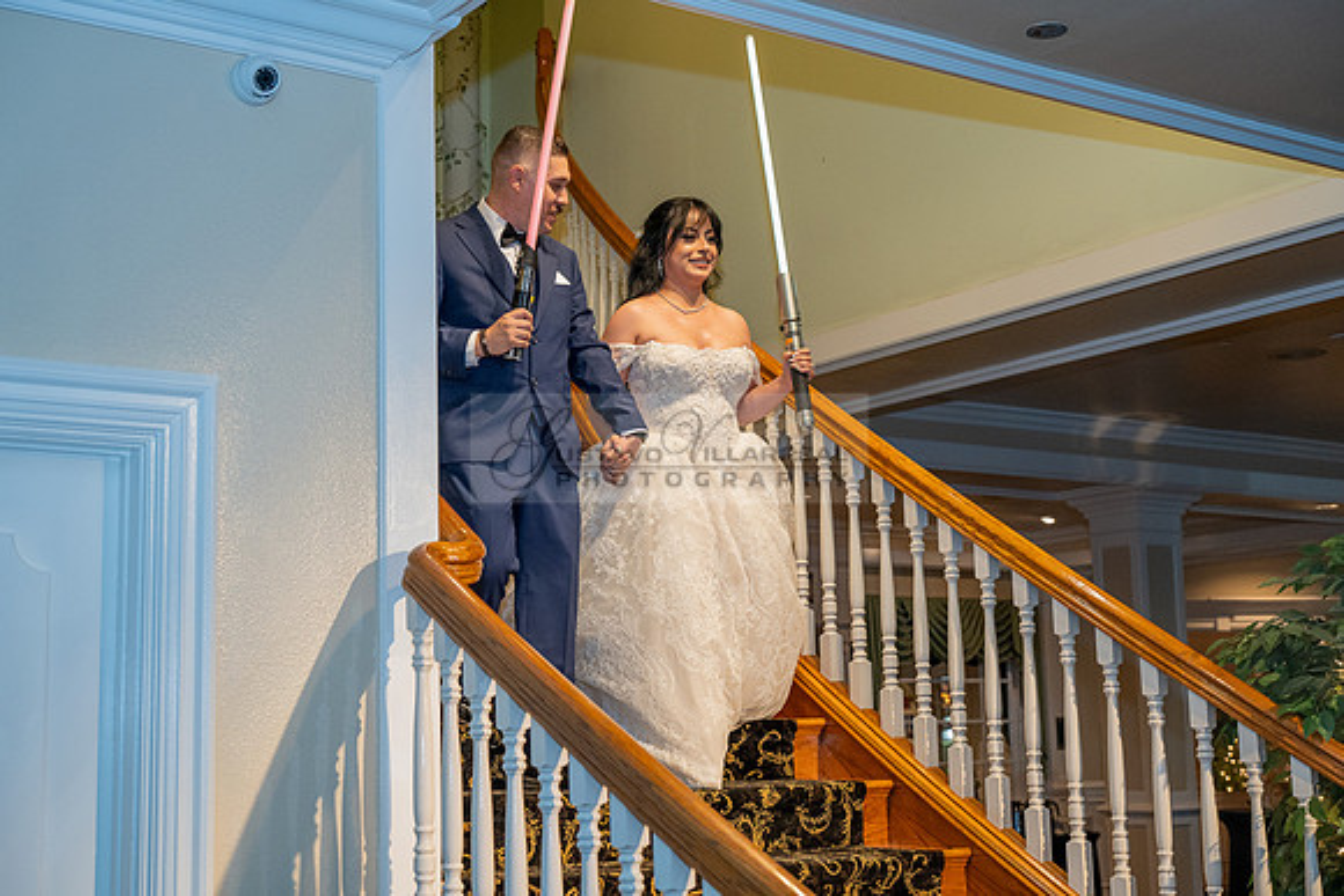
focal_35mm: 50
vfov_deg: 27.0
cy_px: 448
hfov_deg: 39.6
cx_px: 672
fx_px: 1867
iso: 2000
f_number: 4
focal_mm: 50
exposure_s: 1/200
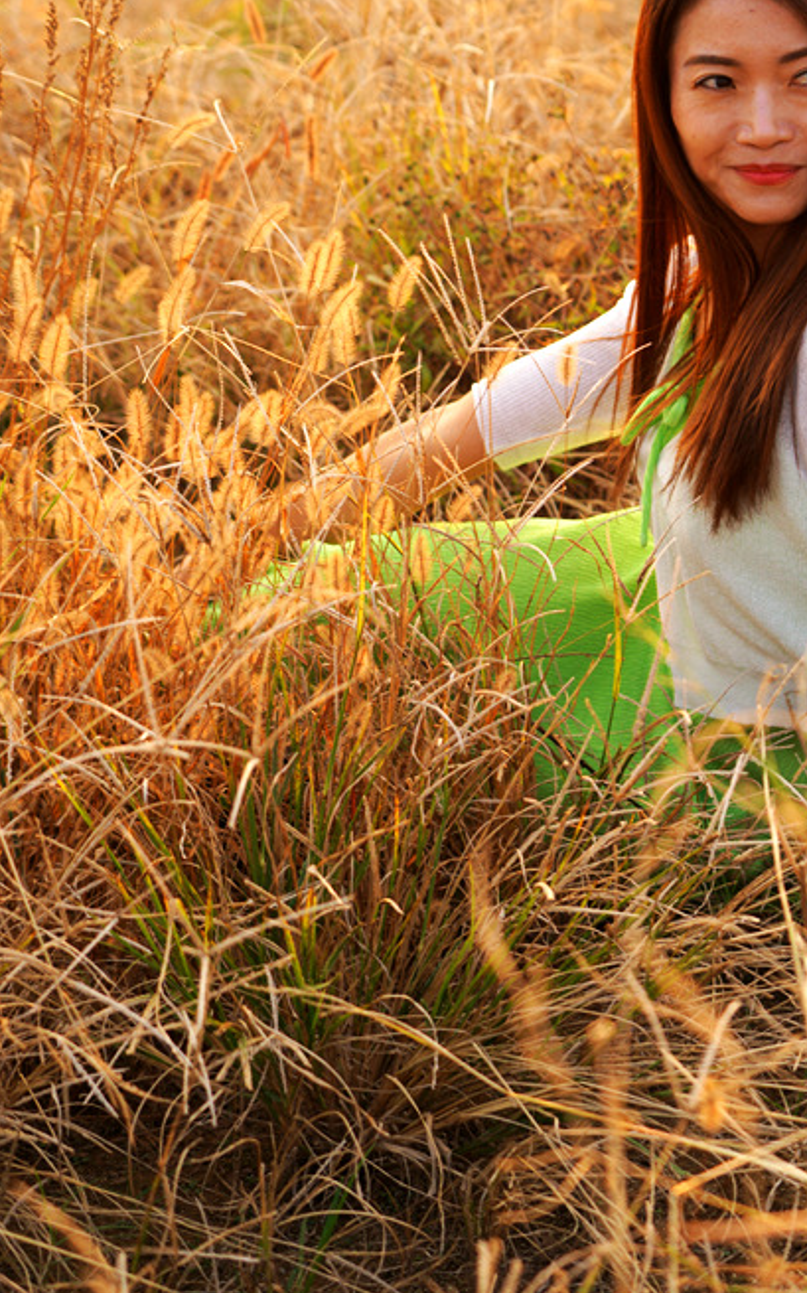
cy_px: 426
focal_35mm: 98
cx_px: 586
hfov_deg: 13.3
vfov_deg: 21.1
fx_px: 3451
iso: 160
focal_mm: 70
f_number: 5
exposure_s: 1/125
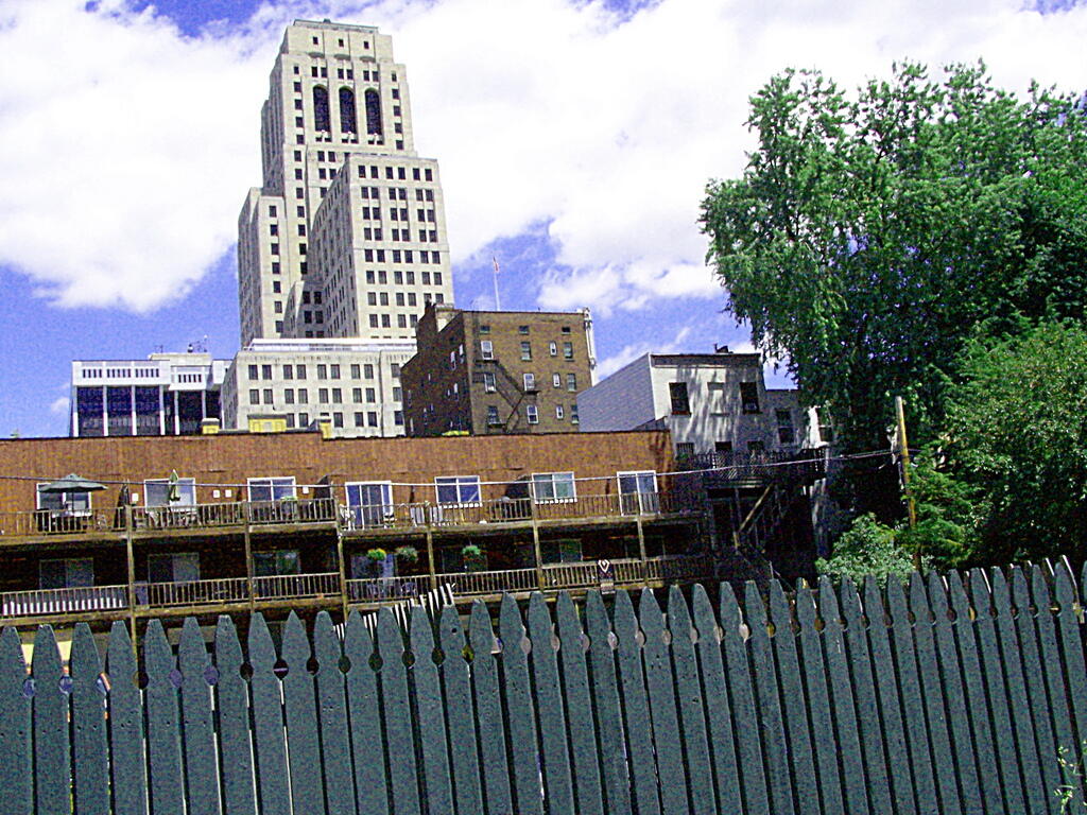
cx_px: 544
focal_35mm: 38
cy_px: 408
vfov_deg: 37.7
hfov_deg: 49.0
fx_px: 1193
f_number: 8
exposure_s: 1/1000
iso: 400
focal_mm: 6.3
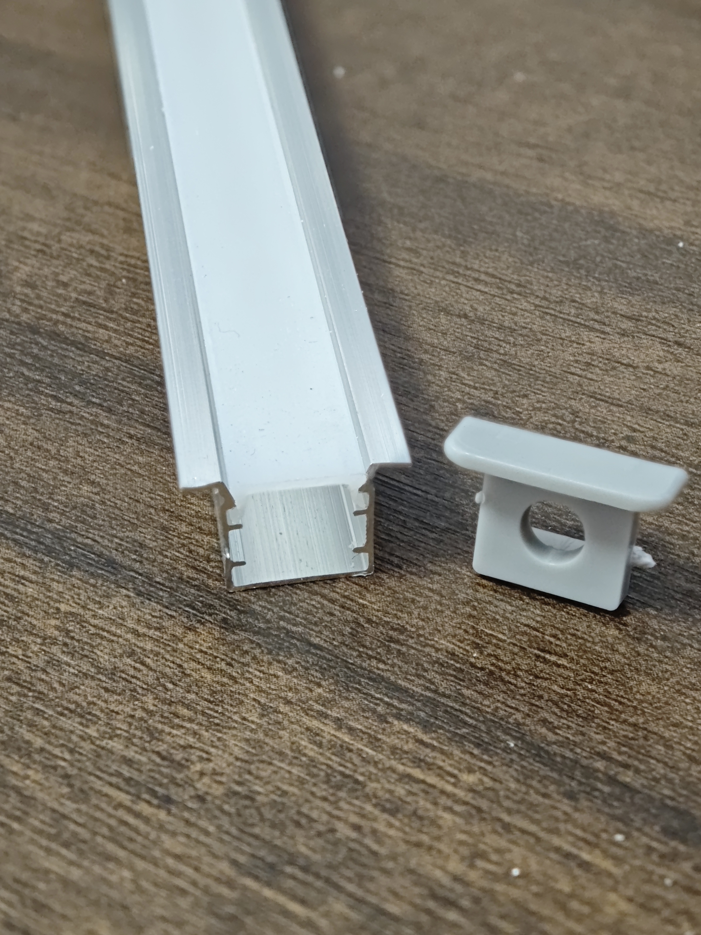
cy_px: 459
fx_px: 1863
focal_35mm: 69
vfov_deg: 28.2
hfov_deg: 21.3
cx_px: 387
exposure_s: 1/60.1
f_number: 2
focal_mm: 9
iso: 800
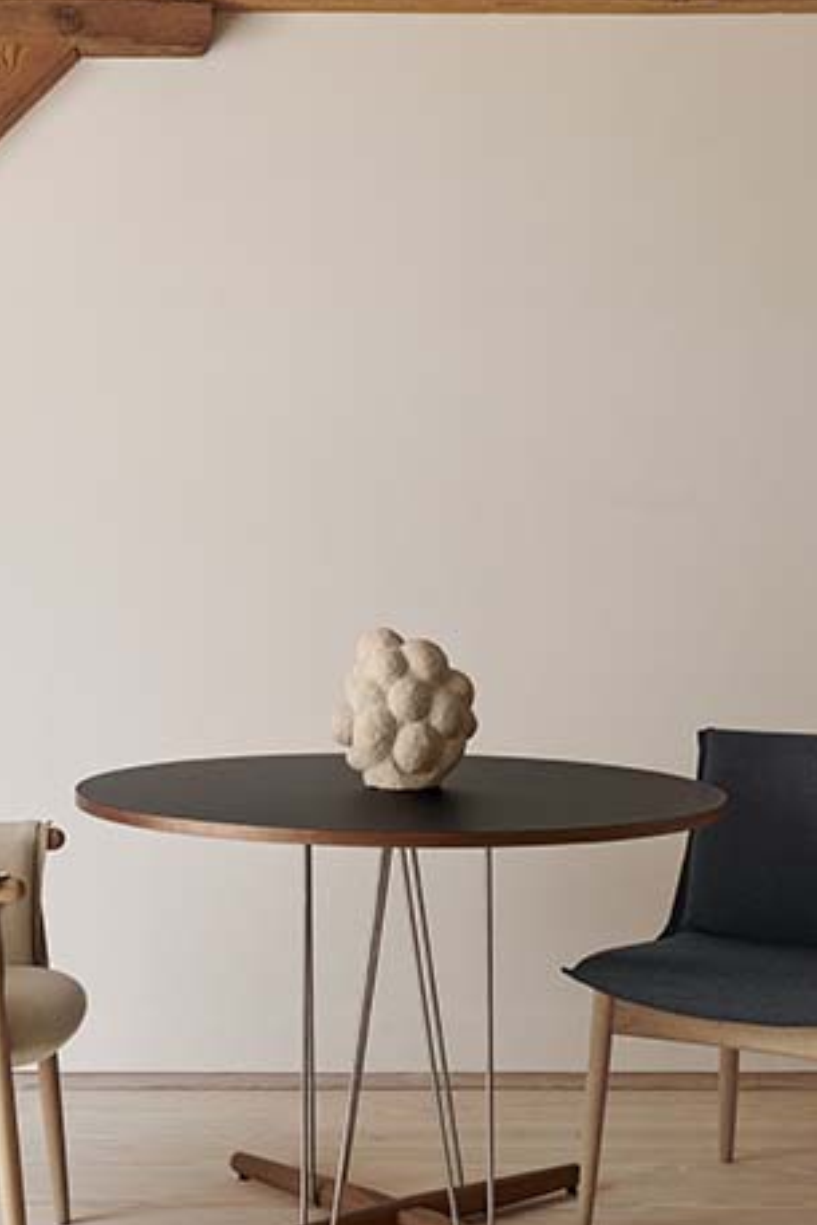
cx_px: 240
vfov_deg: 28.6
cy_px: 362
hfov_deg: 19.4
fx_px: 2381
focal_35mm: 70
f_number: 11
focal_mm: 32
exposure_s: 1/1.59
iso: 320
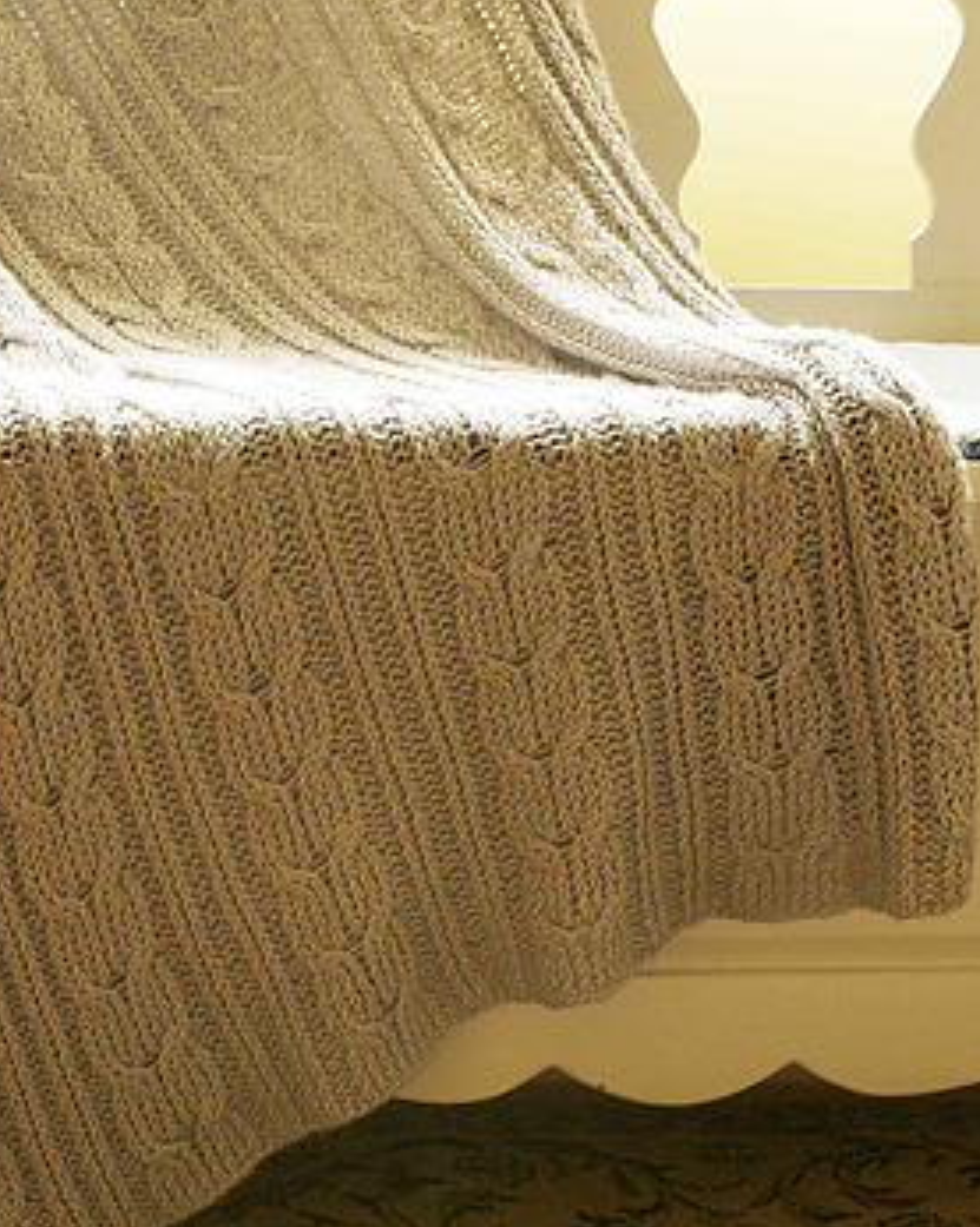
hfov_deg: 16.8
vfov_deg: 21.1
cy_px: 640
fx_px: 3299
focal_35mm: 91
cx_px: 302
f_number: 5.6
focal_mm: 35
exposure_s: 1/40
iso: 640
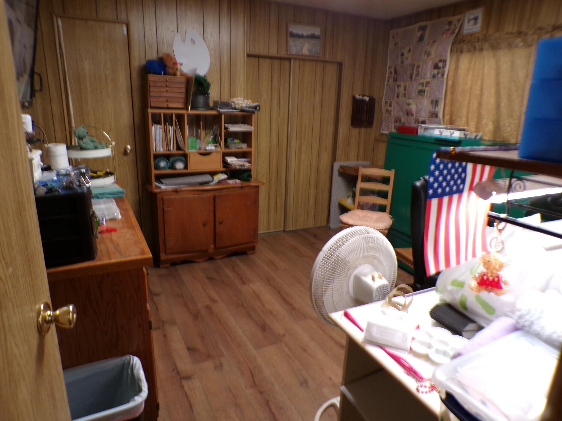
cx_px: 281
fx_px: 390
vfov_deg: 56.8
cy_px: 210
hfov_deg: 71.6
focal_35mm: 24
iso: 200
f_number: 3
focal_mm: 4.3
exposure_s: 1/17
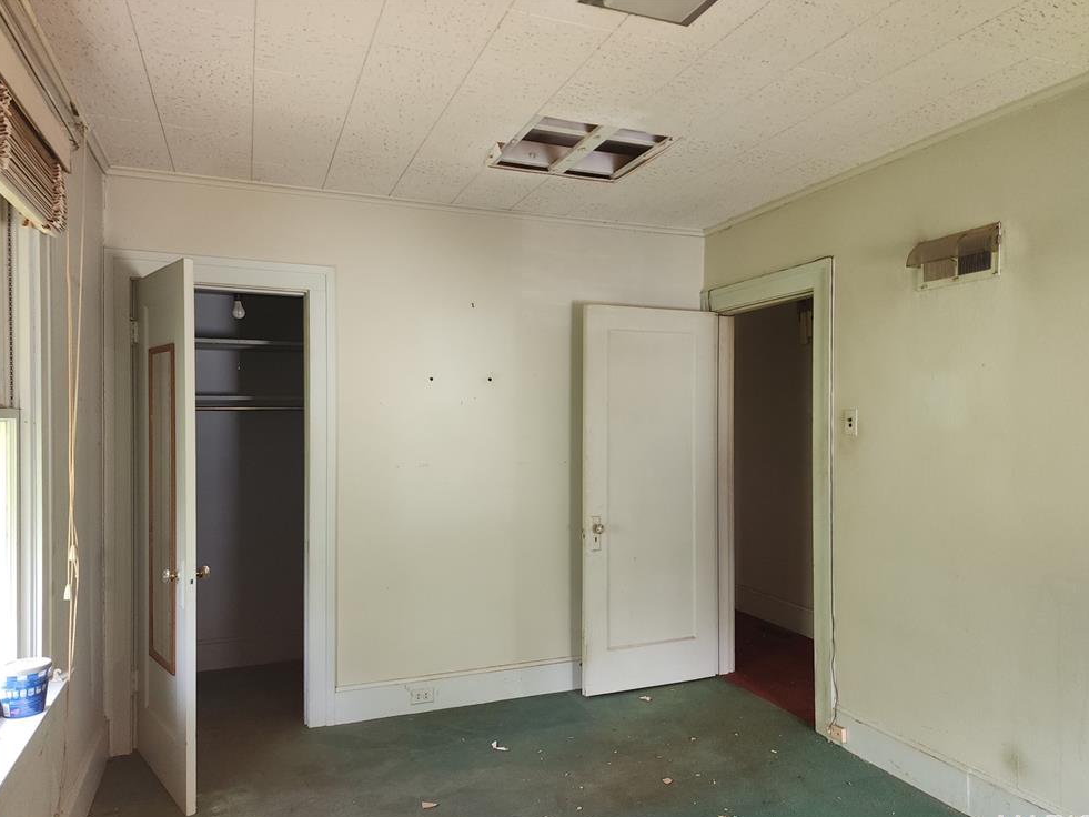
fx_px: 755
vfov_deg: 56.8
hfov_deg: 71.6
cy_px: 424
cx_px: 540
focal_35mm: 24
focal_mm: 6.4
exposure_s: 1/24
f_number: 1.8
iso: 100
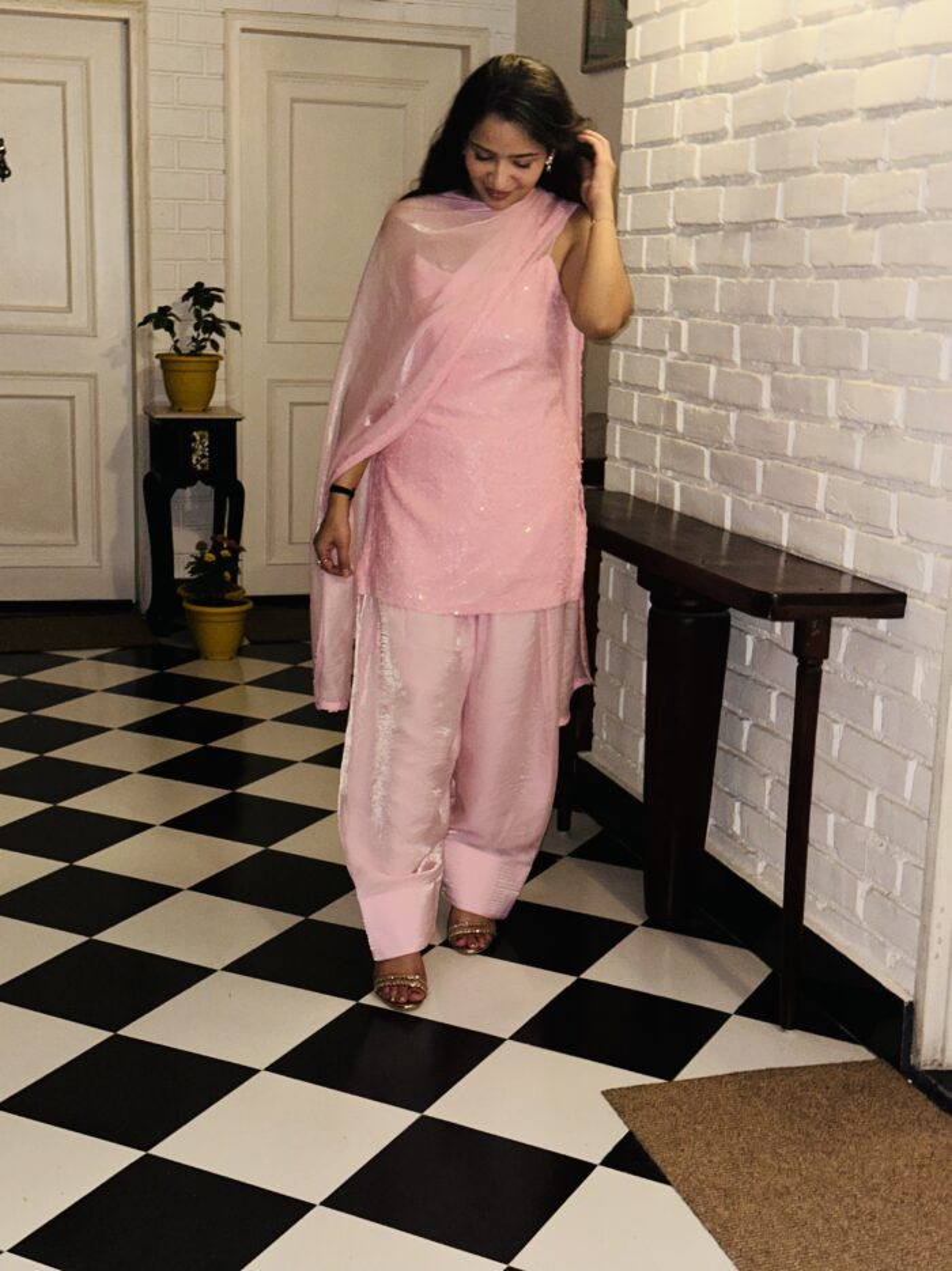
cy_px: 636
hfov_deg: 30.2
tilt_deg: -11.9
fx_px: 1762
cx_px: 476
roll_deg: -1.6
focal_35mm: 48
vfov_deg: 39.7
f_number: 1.78
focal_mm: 6.86
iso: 80
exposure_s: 1/13
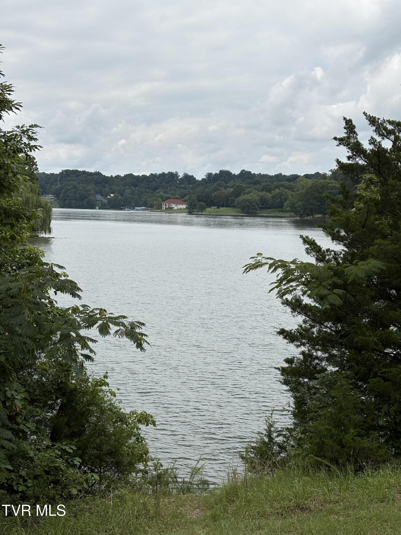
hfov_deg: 28.0
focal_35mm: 52
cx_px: 200
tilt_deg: -4.6
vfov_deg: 36.8
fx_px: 803
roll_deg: -2.0
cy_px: 268
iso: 40
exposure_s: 1/4065
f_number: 1.6
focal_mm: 5.96
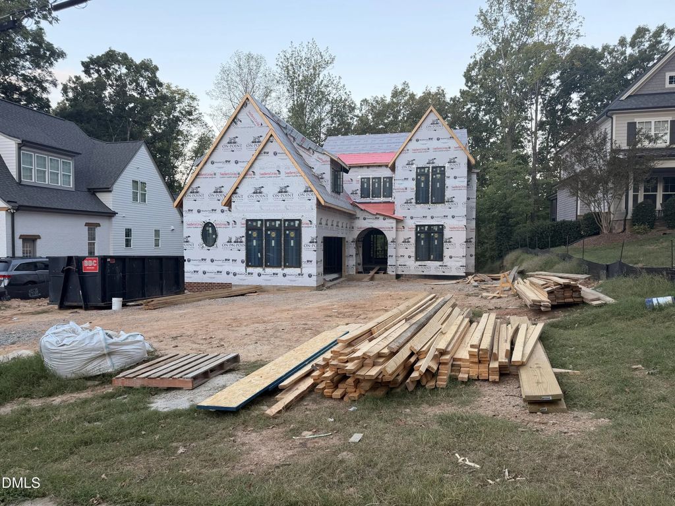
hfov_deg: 71.6
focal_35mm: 24
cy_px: 253
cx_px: 338
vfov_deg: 56.8
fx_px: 468
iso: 80
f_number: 1.78
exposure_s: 1/204
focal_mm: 6.76
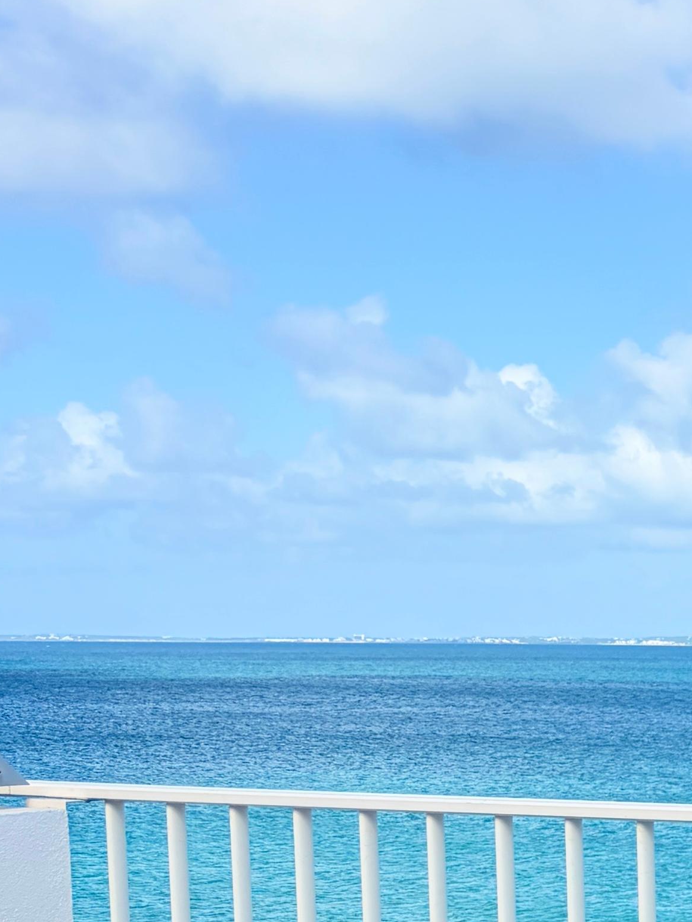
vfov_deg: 21.7
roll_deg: +0.3
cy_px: 975
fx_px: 2292
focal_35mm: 86
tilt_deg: -7.7
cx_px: 1100
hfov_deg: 15.5
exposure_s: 1/2747
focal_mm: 5.96
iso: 50
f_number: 1.6
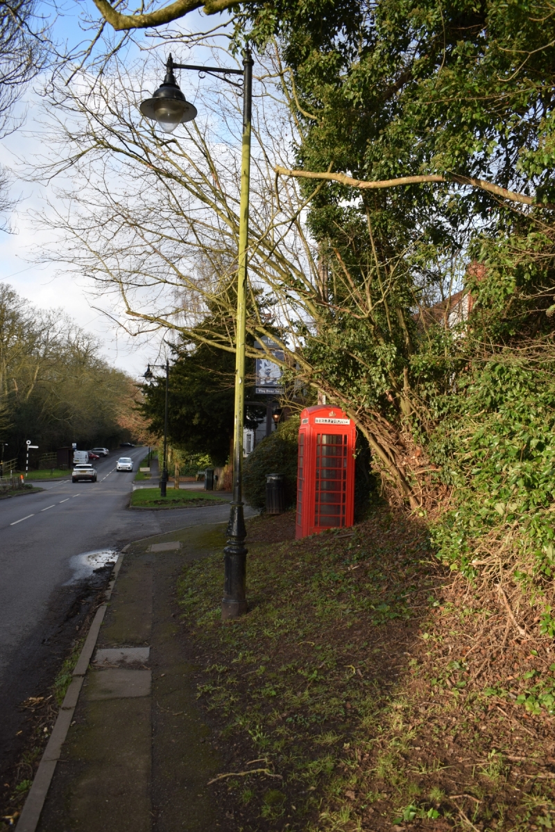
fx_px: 694
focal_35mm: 30
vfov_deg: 61.9
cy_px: 416
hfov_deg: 43.6
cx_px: 278
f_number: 5.6
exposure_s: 1/125
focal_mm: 20
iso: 110
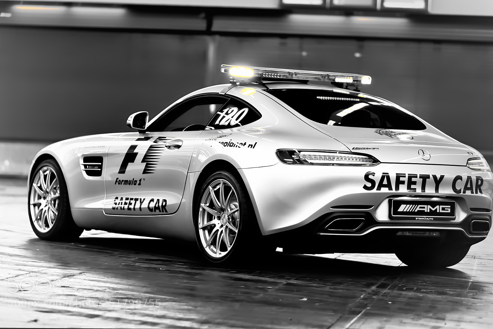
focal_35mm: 123
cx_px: 253
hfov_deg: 16.6
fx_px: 1685
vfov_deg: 11.2
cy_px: 152
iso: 640
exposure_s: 1/60
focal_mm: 114
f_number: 2.8
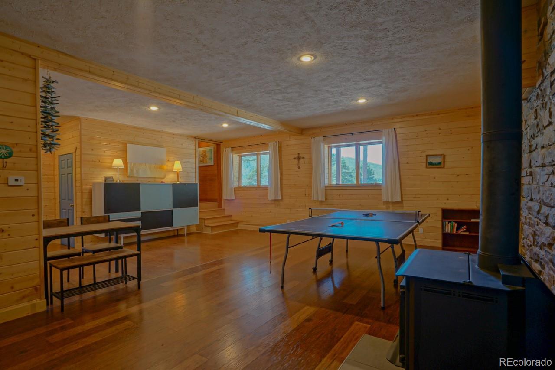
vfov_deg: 70.5
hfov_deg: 93.3
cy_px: 185
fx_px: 262
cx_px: 278
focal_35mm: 17
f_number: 11
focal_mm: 17
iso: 400
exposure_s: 1/4
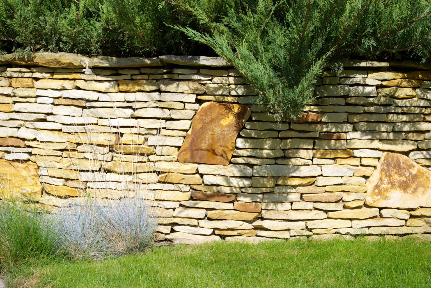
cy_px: 144
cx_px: 216
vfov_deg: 21.1
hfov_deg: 31.2
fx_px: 773
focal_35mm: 64
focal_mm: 43
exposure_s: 1/250
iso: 100
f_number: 8
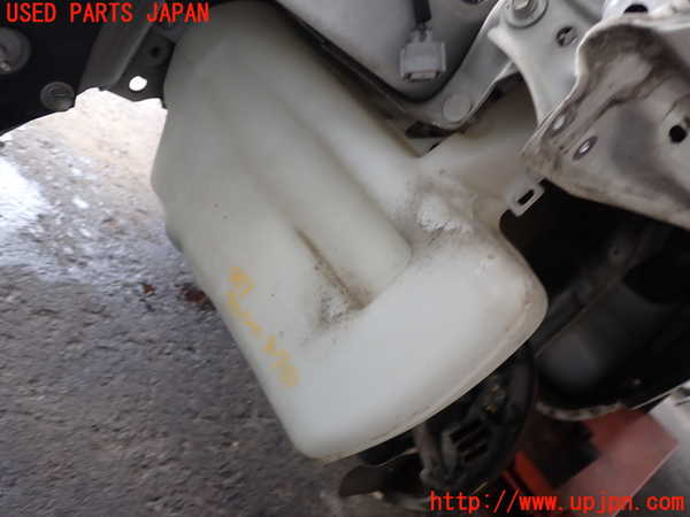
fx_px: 598
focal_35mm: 30
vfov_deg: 46.8
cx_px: 345
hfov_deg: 60.0
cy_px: 258
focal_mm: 5.4
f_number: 2.3
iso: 125
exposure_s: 1/60
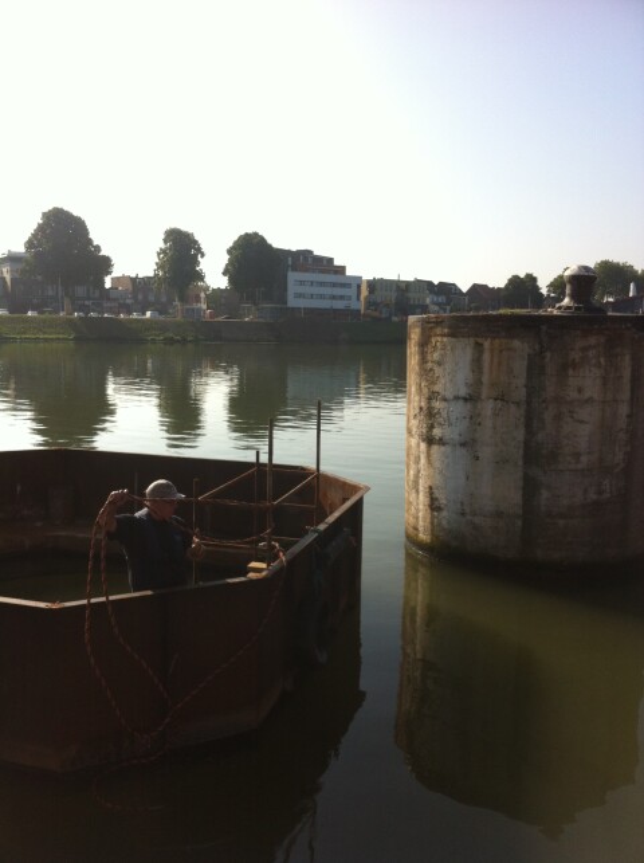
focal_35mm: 35
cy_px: 432
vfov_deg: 52.7
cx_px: 322
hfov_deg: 40.6
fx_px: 871
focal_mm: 3.85
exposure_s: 1/1207
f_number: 2.8
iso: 80
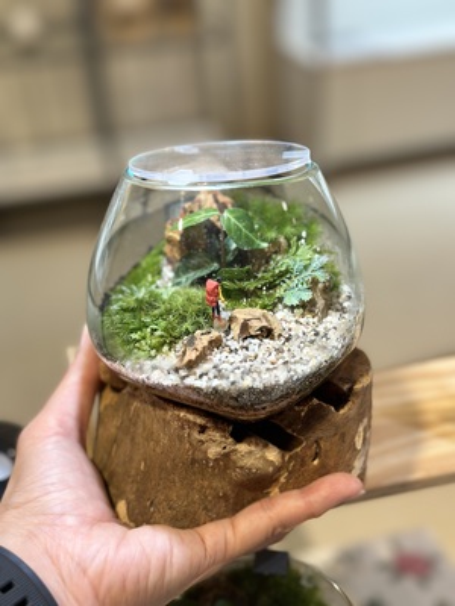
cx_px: 228
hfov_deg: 30.3
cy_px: 303
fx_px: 841
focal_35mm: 48
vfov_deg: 39.7
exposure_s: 1/205
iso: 80
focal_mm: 6.86
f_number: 1.78
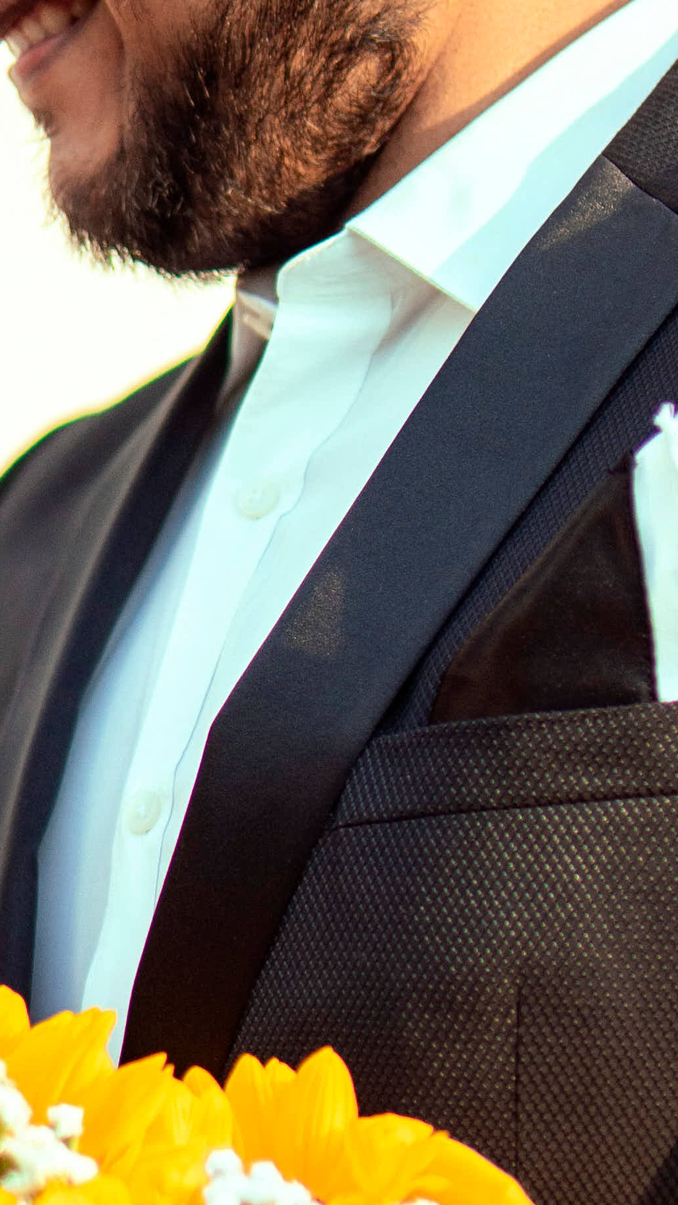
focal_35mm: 228
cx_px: 12
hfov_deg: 5.3
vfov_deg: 9.4
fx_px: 7285
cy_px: 1061
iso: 250
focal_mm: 50
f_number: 1.4
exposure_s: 1/2500
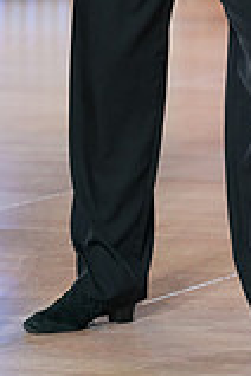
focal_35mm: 411
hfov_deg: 3.3
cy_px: -229
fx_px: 4298
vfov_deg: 5.0
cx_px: -34
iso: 2000
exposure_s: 1/400
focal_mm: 113
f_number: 2.8
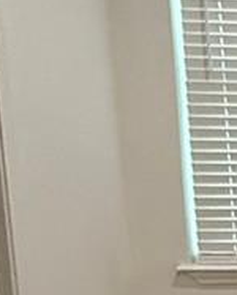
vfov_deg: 17.1
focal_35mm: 112
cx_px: 787
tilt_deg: -8.0
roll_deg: -2.4
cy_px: 210
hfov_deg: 9.5
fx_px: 980
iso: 250
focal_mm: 2.22
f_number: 2.2
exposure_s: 1/60
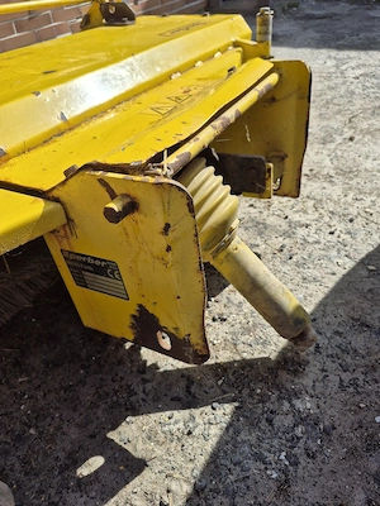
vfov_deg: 73.9
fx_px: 337
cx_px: 190
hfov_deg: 58.9
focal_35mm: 23
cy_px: 253
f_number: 1.8
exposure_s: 1/2500
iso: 25
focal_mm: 5.4
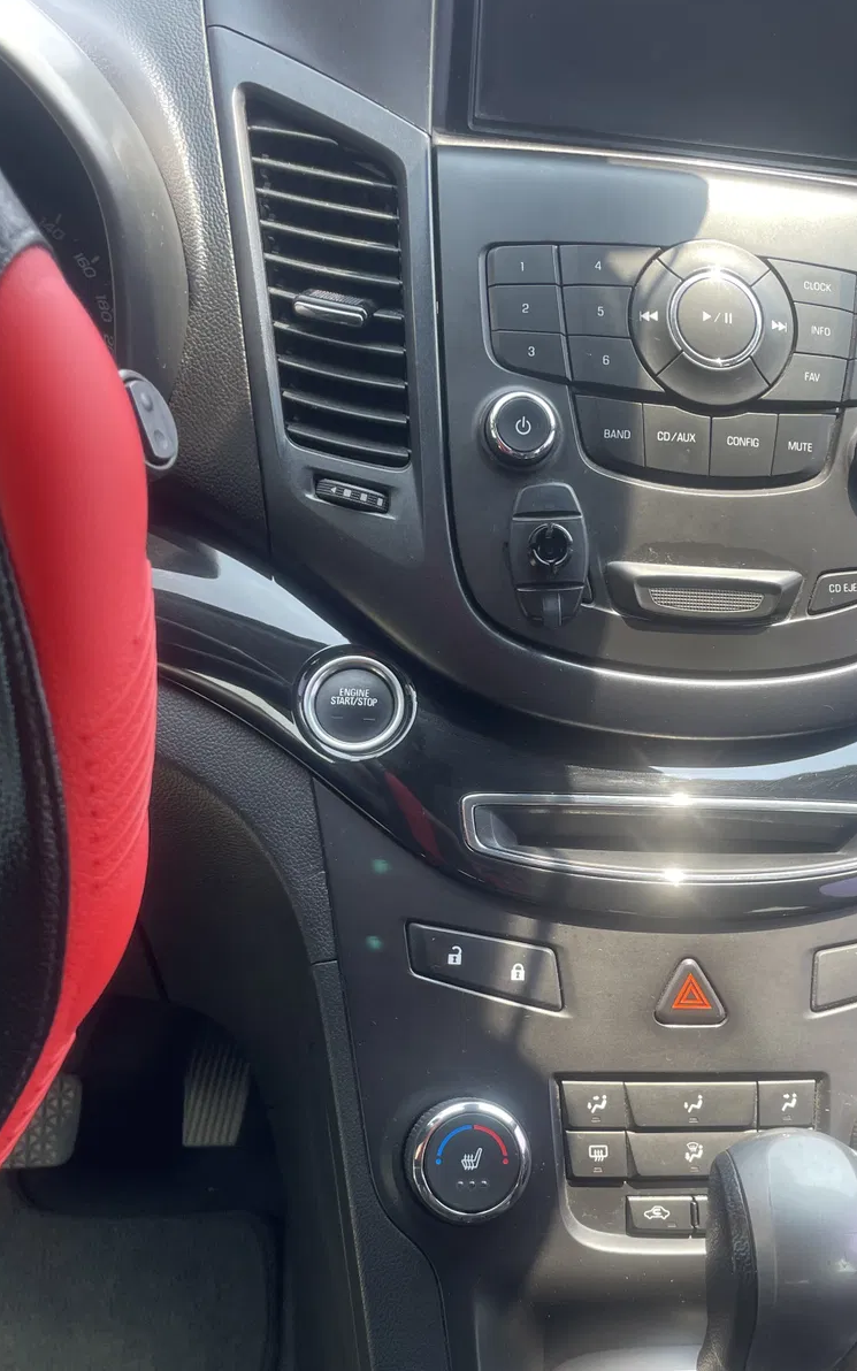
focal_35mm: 37
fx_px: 1383
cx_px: 550
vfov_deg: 52.2
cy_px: 851
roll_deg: -10.7
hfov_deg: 34.2
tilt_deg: -34.6
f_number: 1.6
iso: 50
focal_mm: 4.2
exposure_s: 1/121
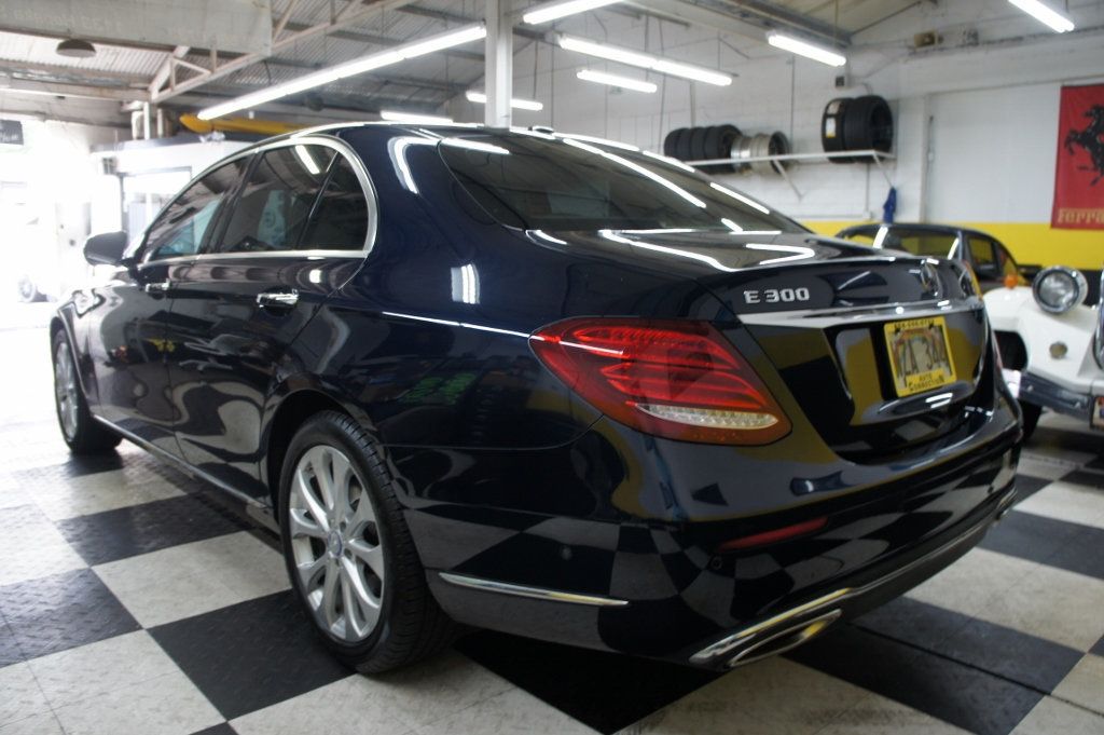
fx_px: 827
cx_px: 552
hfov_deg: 67.4
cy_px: 368
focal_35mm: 27
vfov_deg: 47.9
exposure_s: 1/30
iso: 250
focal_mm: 18
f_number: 3.5
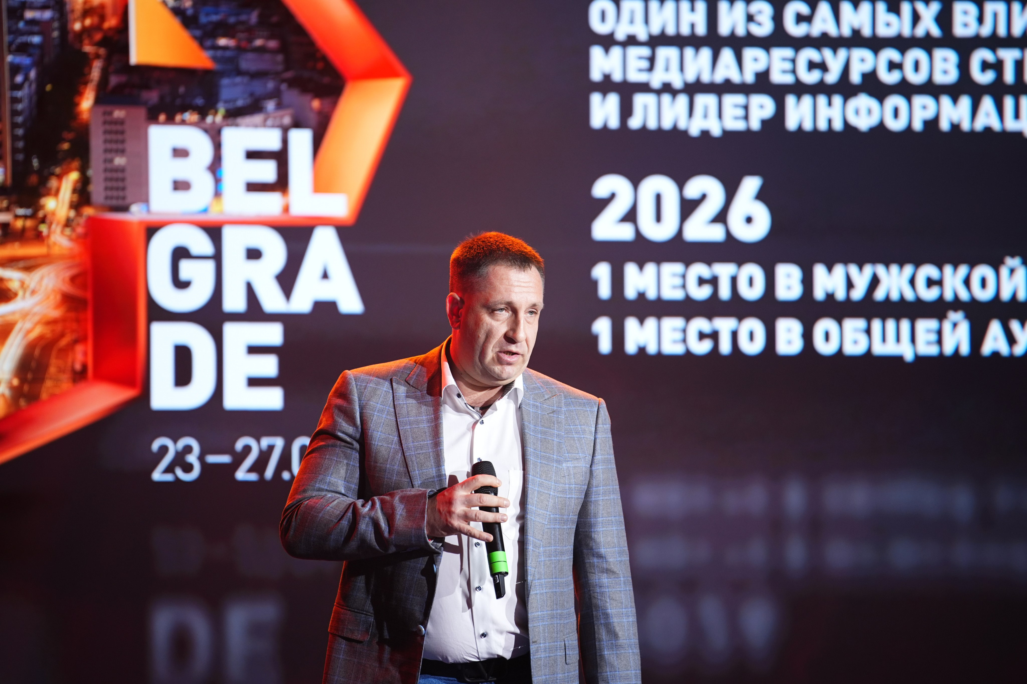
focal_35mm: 200
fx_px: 5705
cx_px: 514
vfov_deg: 6.9
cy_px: 342
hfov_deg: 10.3
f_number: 2.8
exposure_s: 1/200
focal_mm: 200
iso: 800
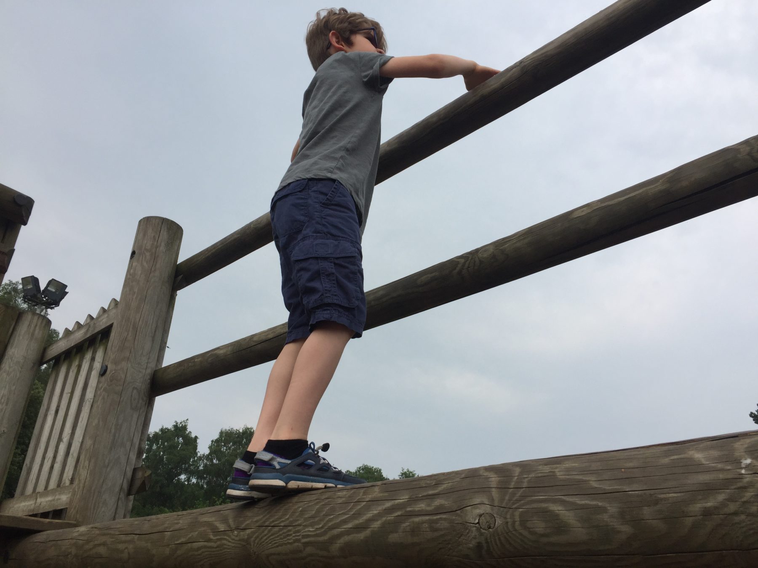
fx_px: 635
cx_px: 379
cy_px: 284
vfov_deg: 48.2
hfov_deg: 61.7
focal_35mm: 29
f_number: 2.2
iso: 32
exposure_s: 1/1883
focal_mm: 4.15
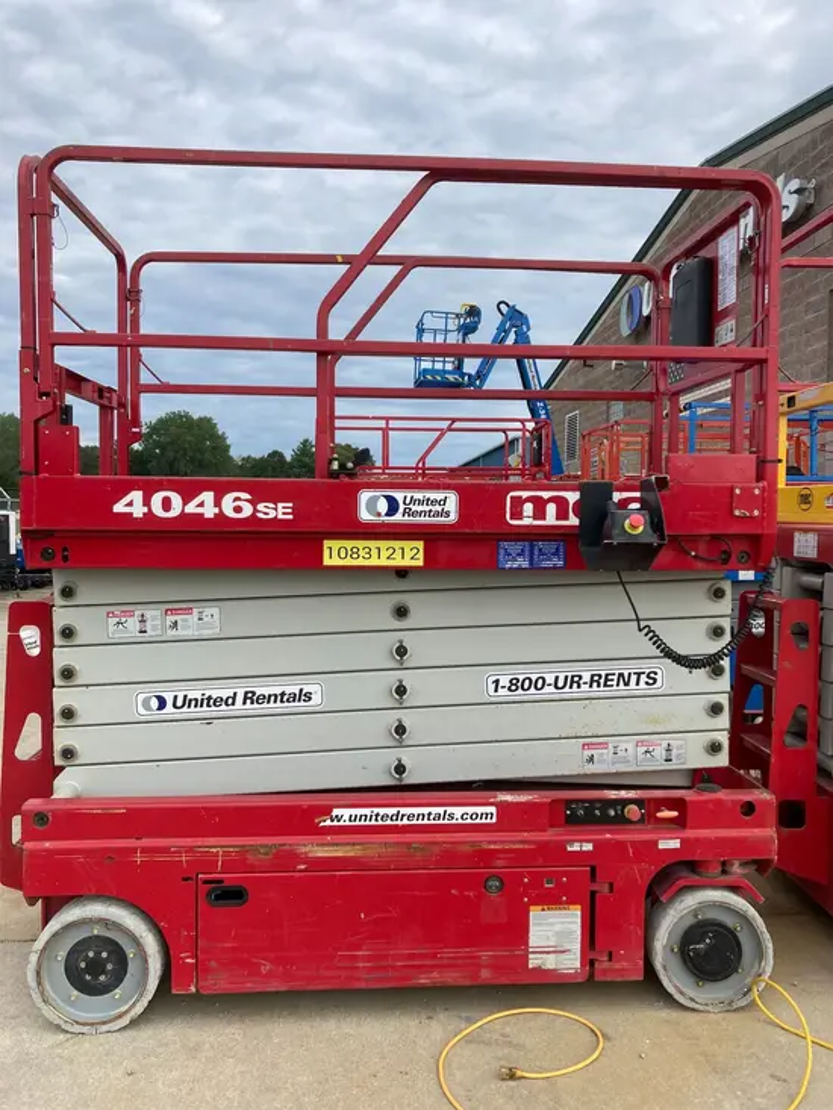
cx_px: 416
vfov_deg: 63.4
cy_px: 555
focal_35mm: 28
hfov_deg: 49.8
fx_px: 898
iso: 20
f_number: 1.8
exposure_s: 1/1056
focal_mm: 3.99
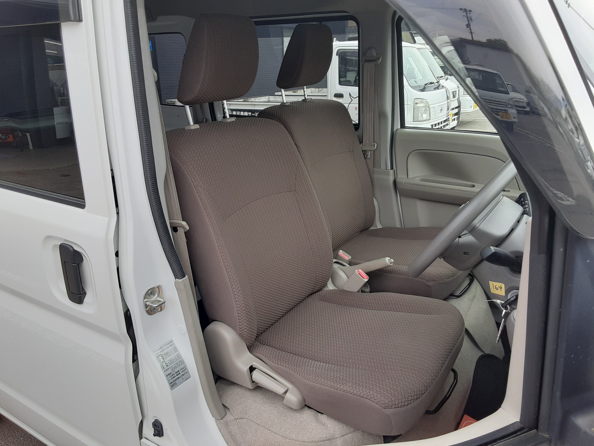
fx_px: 463
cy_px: 223
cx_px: 297
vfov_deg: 51.4
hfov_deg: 65.3
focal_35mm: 27
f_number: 1.9
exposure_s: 1/419
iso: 40
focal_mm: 2.91
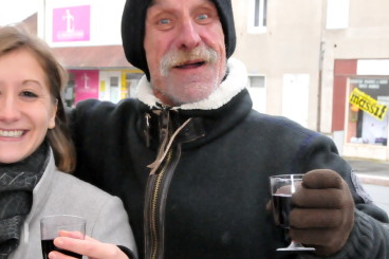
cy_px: 171
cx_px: 154
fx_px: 831
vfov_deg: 17.7
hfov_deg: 26.3
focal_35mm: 77
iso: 3200
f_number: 10
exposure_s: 1/250
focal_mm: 27
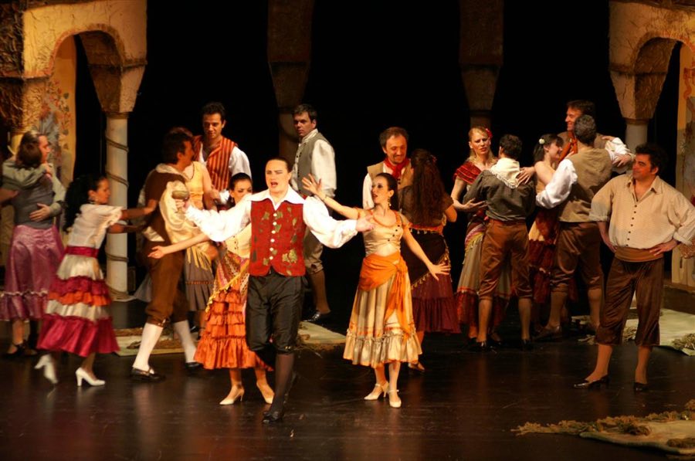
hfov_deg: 10.2
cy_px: 230
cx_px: 348
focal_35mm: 202
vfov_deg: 6.8
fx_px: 3903
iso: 800
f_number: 5.6
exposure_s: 1/60
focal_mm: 135
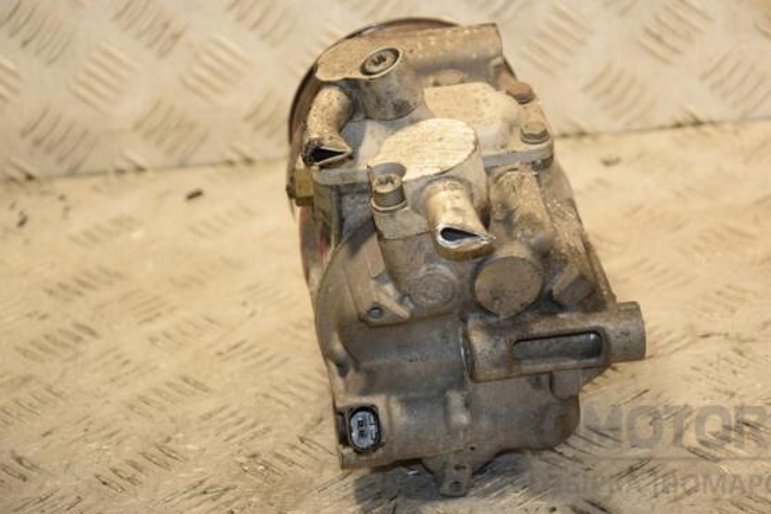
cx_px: 413
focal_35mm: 122
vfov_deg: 11.3
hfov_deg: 16.8
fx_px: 2603
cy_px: 242
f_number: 5.3
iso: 800
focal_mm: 75
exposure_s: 1/200
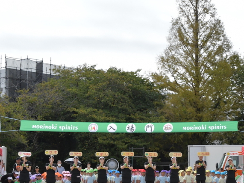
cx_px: 129
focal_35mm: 97
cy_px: 105
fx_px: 684
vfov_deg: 15.2
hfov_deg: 20.2
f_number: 18
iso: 2500
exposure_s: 1/1250
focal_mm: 50
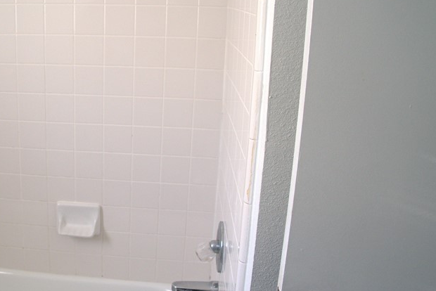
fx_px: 509
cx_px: 102
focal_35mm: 42
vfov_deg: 31.9
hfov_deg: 44.6
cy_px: 143
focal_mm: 24
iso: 800
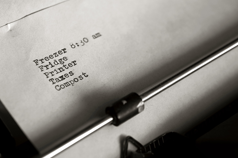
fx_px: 449
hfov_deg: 29.7
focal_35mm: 68
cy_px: 101
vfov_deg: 19.9
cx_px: 126
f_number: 2.8
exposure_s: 1/60
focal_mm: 35
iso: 100
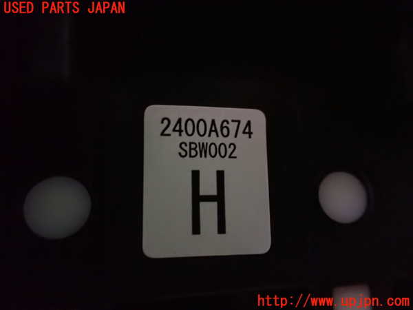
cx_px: 206
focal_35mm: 30
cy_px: 155
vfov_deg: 46.8
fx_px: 358
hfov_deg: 60.0
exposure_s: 1/13
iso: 1600
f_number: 2.3
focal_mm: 5.4
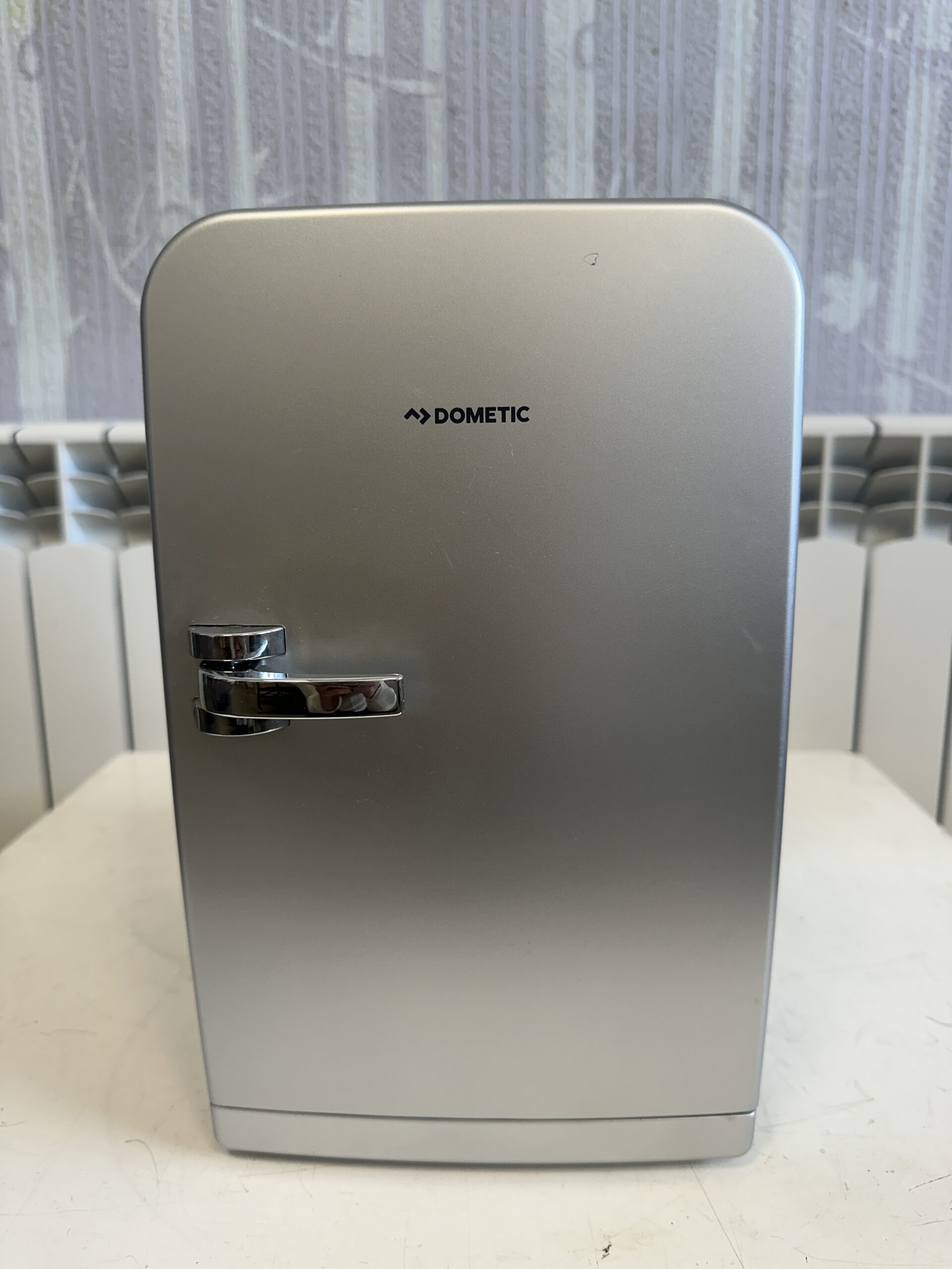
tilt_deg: -10.7
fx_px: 880
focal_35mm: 24
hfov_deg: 56.8
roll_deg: +1.1
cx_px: 476
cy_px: 634
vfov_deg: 71.6
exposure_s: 1/100
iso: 80
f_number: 1.78
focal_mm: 6.86
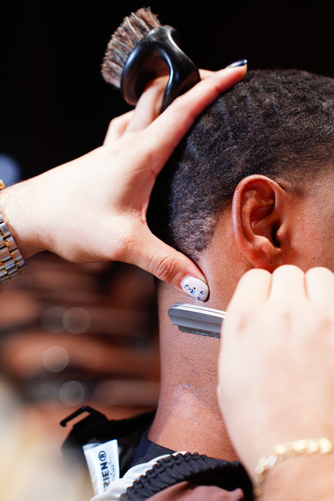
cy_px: 250
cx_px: 167
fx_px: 1044
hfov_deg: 18.2
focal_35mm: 75
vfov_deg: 27.0
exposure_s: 1/200
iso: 500
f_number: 3.5
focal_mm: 75
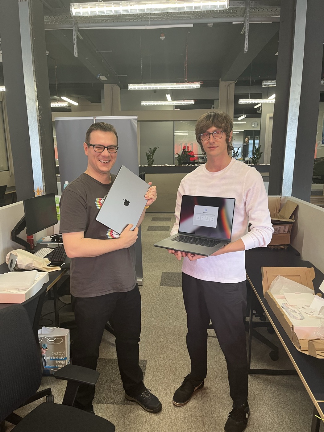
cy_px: 216
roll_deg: -0.3
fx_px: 324
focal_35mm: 26
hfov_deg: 53.1
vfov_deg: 67.3
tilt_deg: -12.1
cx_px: 162
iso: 125
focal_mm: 5.1
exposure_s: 1/62
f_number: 1.6
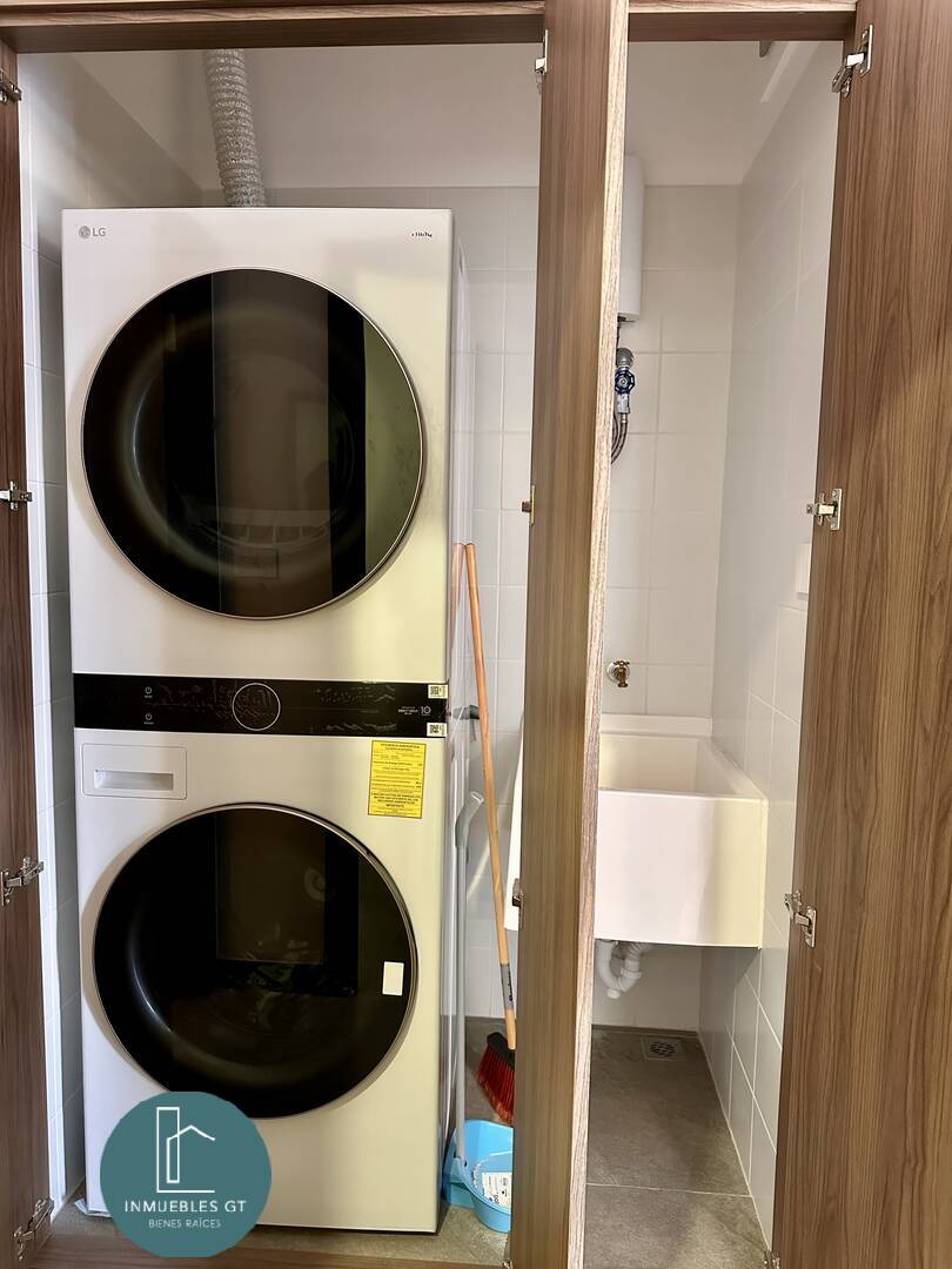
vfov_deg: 71.6
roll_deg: -1.9
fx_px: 880
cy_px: 634
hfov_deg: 56.8
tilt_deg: -5.0
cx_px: 476
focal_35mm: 24
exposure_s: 1/40
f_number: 1.78
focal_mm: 6.86
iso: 640
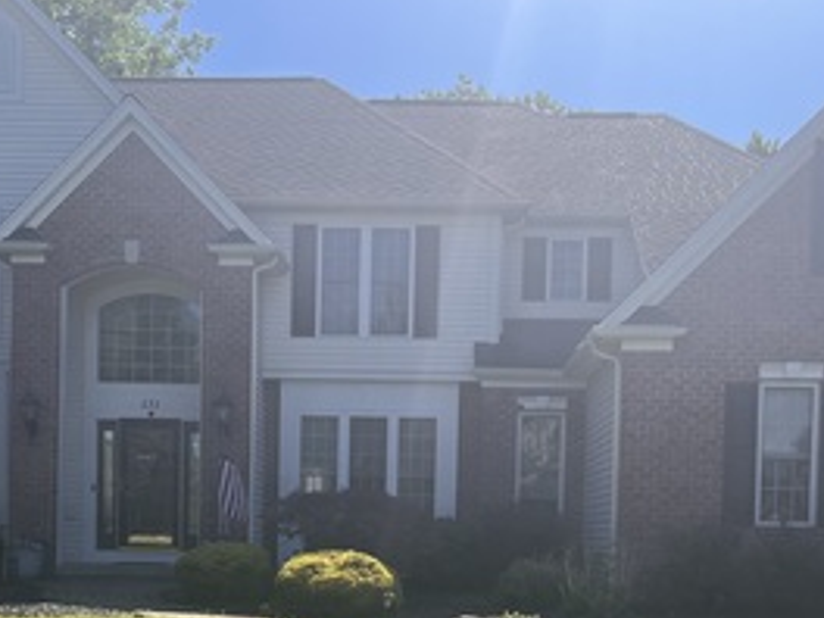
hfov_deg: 32.7
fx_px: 1404
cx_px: 387
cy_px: 574
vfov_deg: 24.0
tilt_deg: -0.6
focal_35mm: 59
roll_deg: -1.8
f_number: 1.6
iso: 50
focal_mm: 5.1
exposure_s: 1/2358
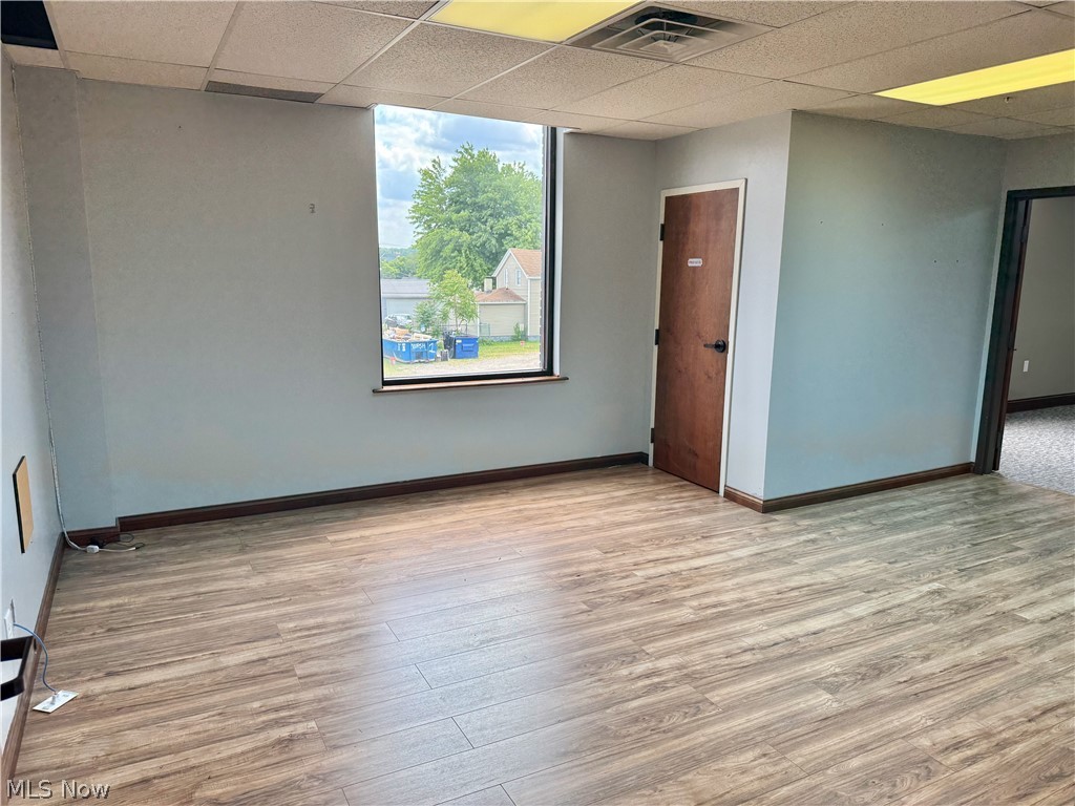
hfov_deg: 71.6
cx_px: 538
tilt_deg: -9.8
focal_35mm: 24
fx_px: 745
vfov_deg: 56.8
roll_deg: -1.2
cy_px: 403
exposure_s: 1/234
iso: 100
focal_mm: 6.76
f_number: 1.78
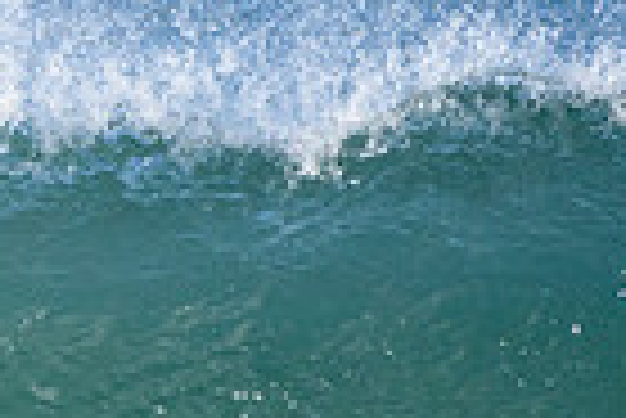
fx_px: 54448
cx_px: -320
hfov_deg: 0.7
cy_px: 506
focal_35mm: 3128
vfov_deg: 0.4
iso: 800
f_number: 5.6
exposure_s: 1/4000
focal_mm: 500
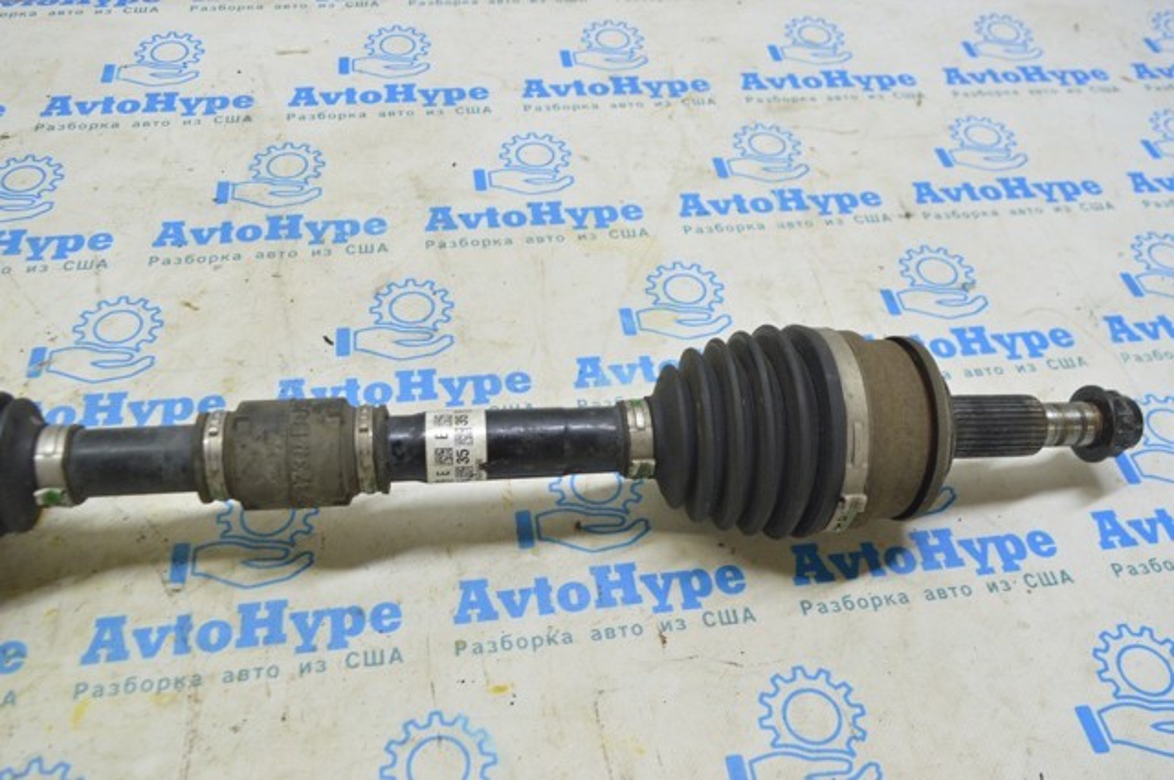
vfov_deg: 39.9
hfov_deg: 57.3
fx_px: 1075
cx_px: 587
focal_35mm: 33
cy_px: 390
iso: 400
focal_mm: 22
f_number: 5.6
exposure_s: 1/20
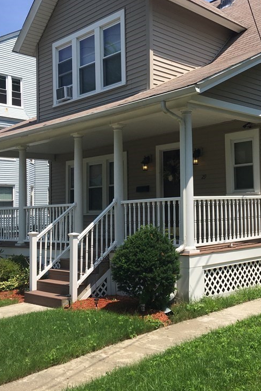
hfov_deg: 31.7
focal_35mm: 42
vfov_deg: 46.4
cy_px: 191
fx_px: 457
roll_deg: +1.5
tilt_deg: +1.2
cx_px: 172
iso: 25
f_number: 2.2
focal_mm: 4.15
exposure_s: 1/1603
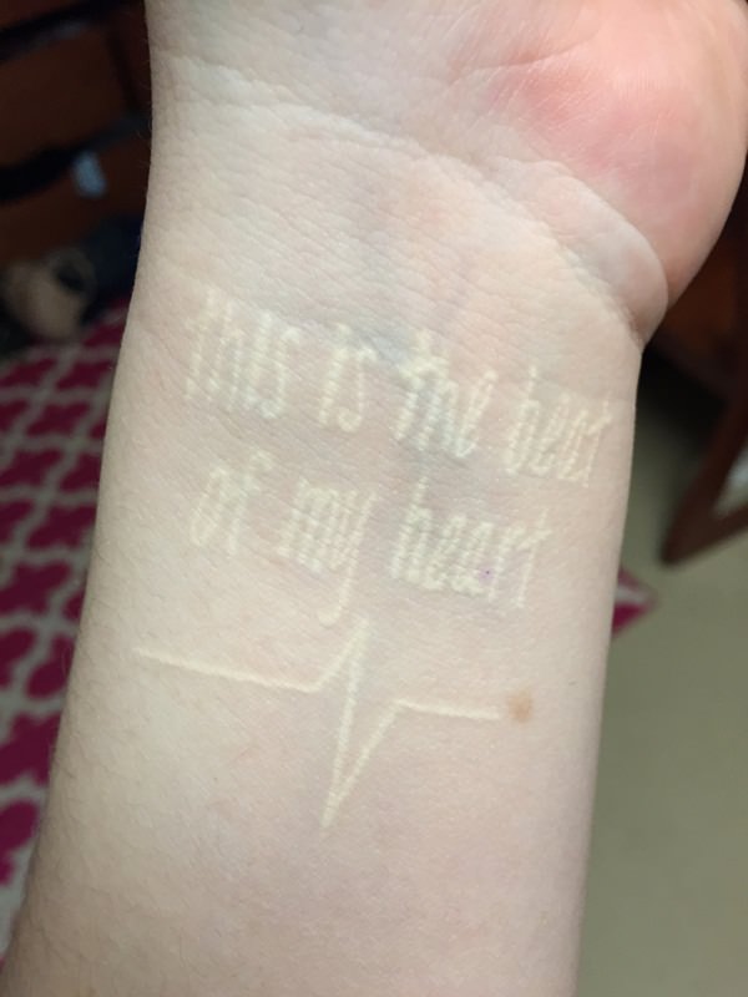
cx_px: 374
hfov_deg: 48.2
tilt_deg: -46.2
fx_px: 836
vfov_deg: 61.7
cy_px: 498
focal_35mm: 29
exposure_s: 1/30
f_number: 2.2
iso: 100
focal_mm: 4.15
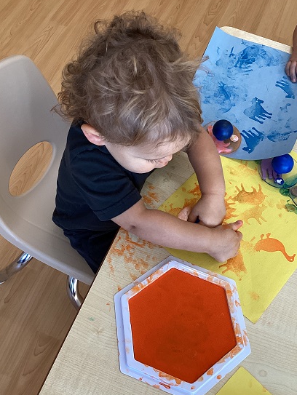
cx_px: 176
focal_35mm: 38
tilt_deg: -60.2
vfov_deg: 48.9
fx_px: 434
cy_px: 208
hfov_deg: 37.6
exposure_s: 1/60
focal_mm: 3.3
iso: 64
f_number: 2.4
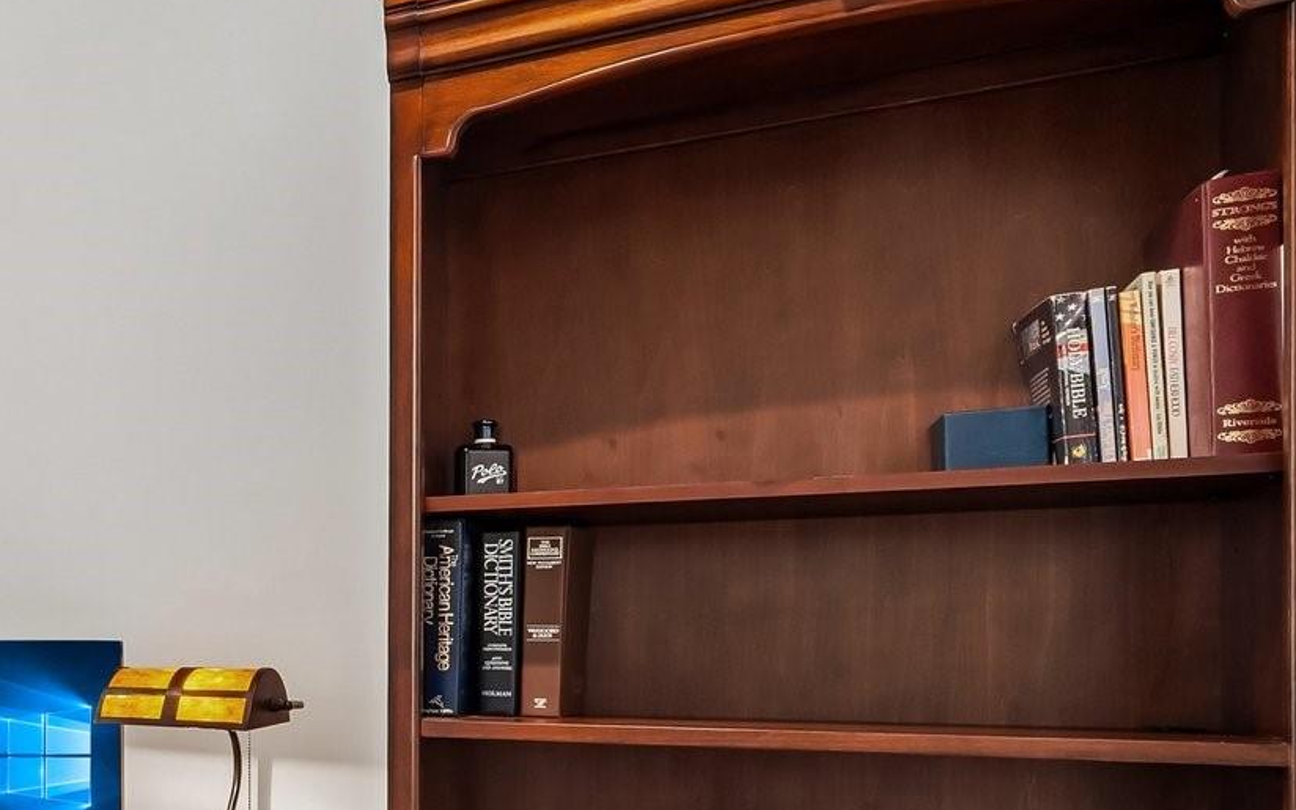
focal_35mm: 38
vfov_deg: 32.5
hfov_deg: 39.0
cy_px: 674
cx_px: -228
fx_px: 1342
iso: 400
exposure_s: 1/8
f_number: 8
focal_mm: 10
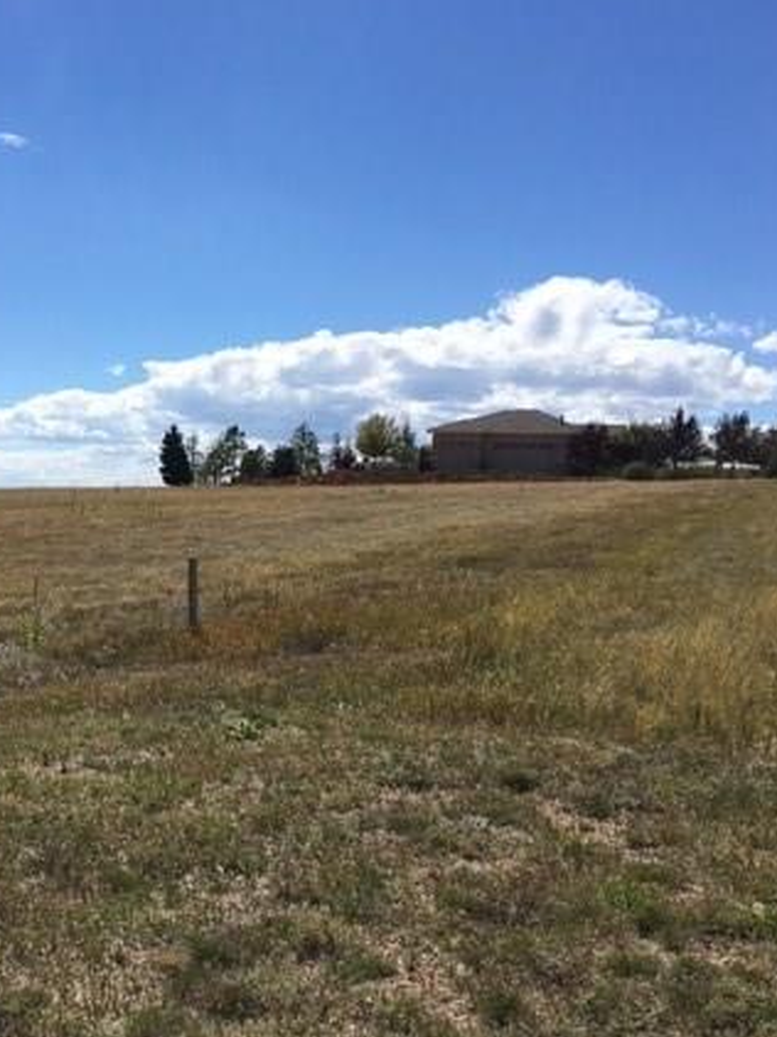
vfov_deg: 42.9
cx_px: 241
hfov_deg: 32.5
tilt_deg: -2.5
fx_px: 1318
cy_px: 568
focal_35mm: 44
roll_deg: -3.1
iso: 25
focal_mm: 4.15
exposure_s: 1/2481
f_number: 2.2
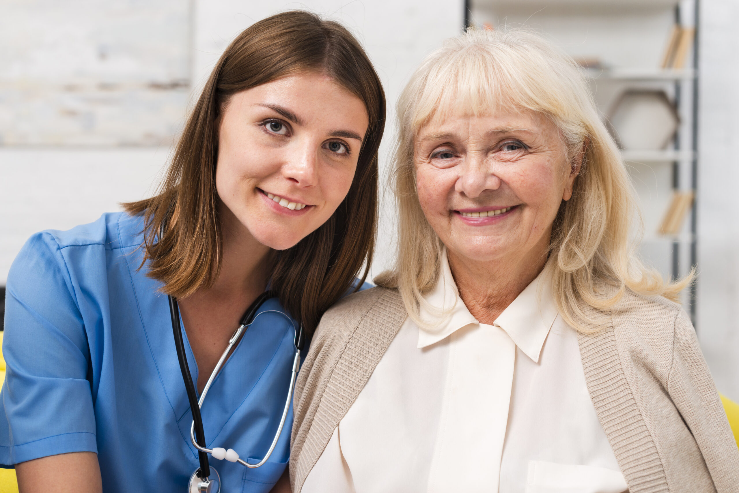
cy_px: 246
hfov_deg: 39.6
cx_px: 370
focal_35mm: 50
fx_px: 1027
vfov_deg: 27.0
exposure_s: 1/160
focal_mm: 50
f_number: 4
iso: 320
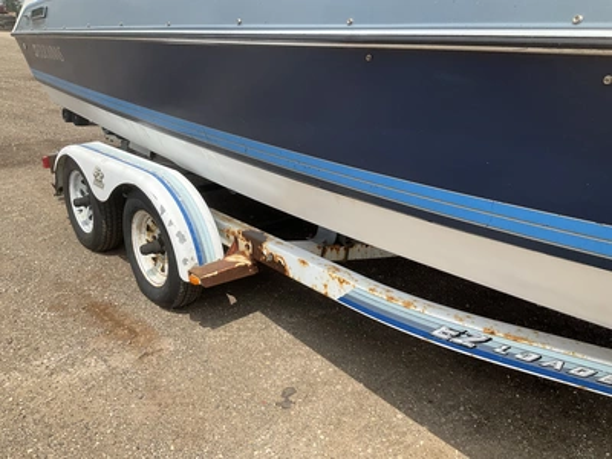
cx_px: 306
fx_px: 513
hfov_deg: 61.7
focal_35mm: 29
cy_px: 230
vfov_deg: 48.2
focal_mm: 3
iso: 25
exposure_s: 1/1730
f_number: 1.8
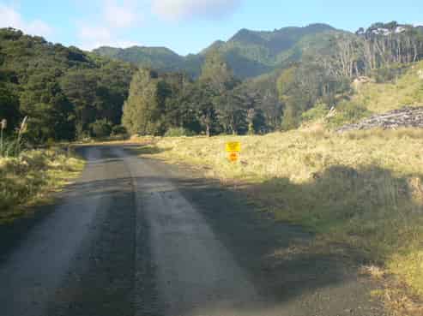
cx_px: 212
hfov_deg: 51.4
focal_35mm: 36
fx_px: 440
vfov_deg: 39.6
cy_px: 158
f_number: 5.6
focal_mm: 6
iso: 80
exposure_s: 1/200
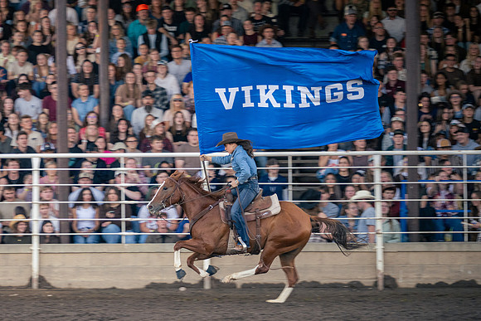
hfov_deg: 9.2
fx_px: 2976
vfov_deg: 6.2
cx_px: 137
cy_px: 247
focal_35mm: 223
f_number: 2.8
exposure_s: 1/400
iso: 400
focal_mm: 145
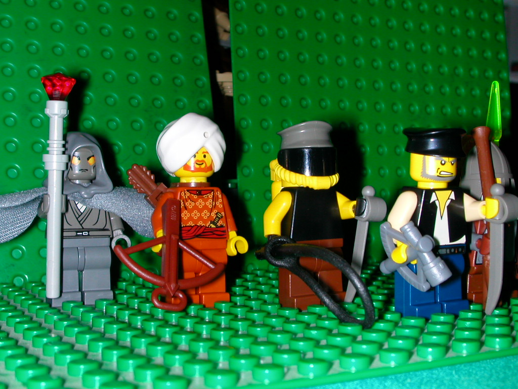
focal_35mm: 54
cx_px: 259
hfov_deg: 35.5
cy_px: 194
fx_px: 808
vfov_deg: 27.0
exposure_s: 1/59.9
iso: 100
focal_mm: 8.2
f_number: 5.4
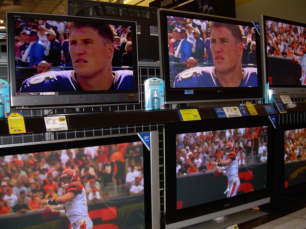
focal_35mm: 38
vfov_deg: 37.7
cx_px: 153
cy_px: 114
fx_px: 336
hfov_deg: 49.0
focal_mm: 6.3
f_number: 2.8
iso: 109
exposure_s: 1/60
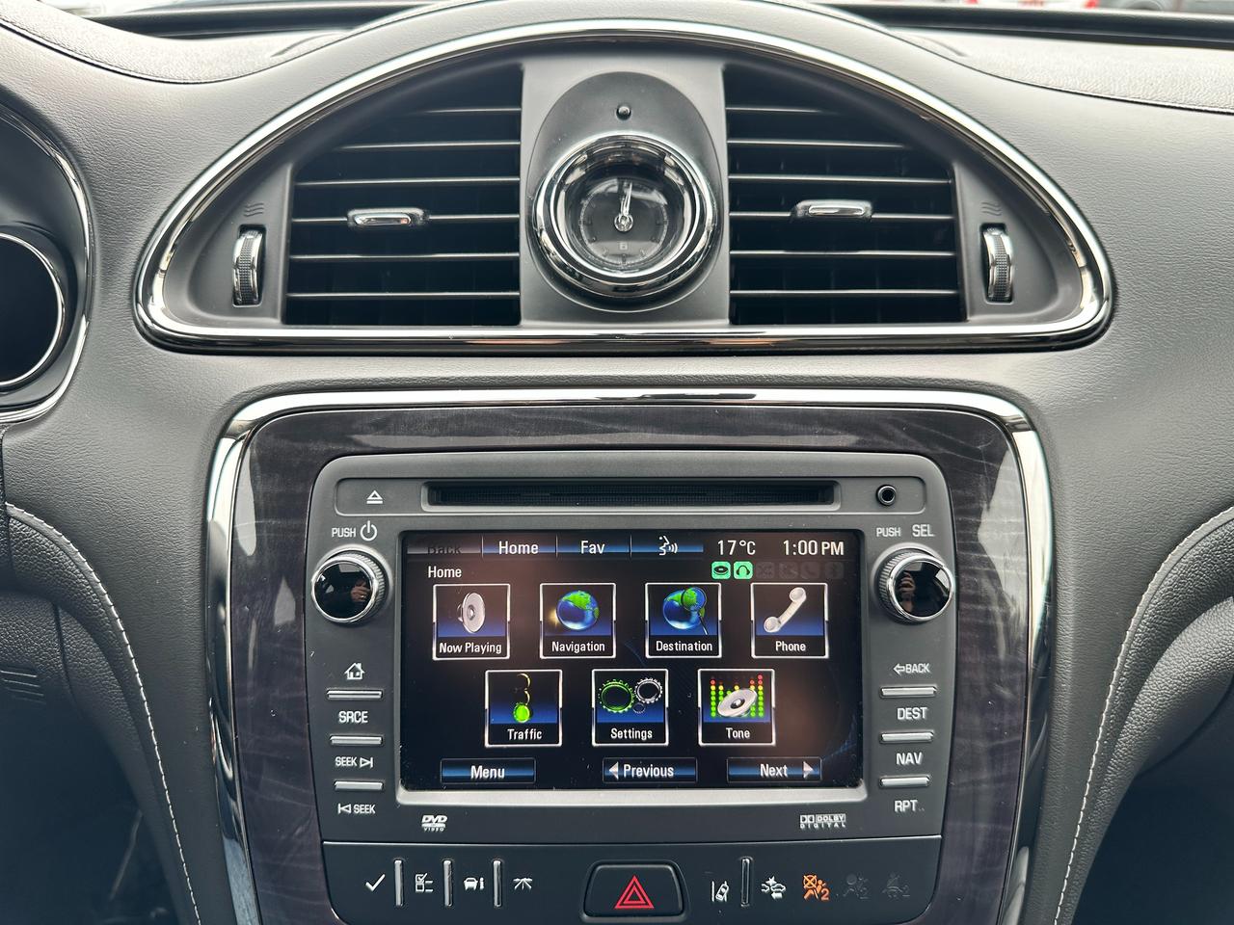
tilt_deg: -28.5
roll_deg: -0.1
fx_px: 856
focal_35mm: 24
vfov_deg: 56.8
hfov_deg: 71.6
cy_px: 462
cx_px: 617
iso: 80
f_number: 1.78
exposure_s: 1/220
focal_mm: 6.86
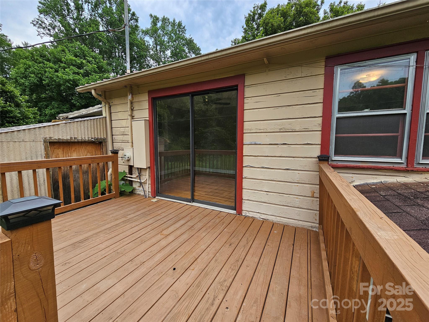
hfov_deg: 106.2
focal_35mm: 13
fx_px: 161
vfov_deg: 89.9
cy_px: 161
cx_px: 214
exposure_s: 1/230
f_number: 2.2
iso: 50
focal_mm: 2.2
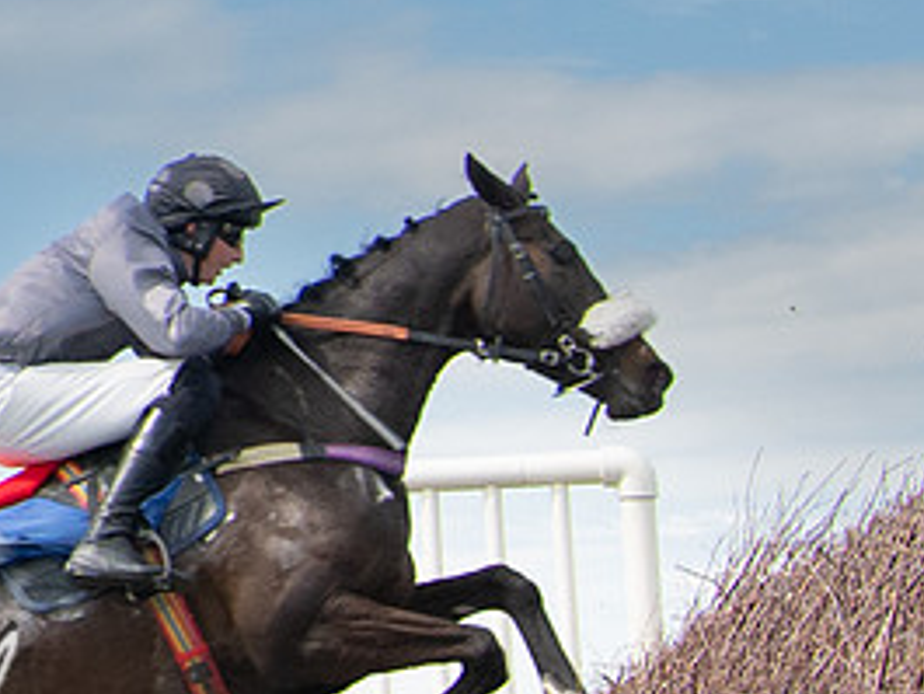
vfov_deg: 9.5
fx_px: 4113
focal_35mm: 154
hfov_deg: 11.7
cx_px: -841
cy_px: -155
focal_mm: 20
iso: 800
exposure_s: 1/1100
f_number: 8
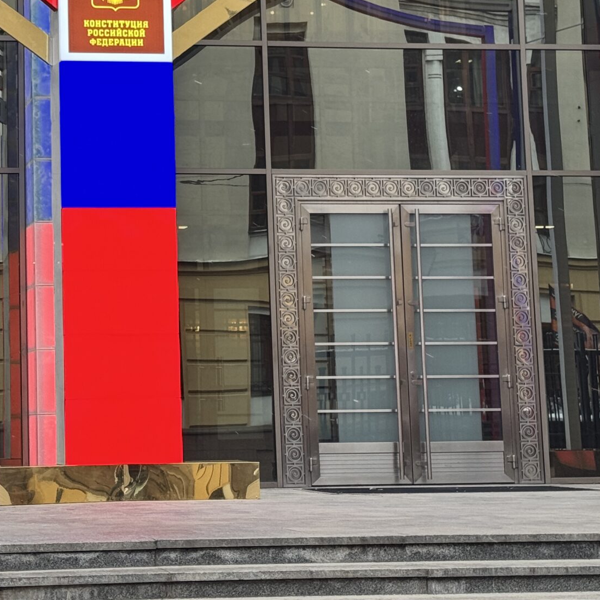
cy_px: 110
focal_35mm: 99
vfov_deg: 17.4
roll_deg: +1.2
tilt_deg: +9.3
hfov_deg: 17.4
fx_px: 1941
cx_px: 91
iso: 64
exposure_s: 1/121
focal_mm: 6.76
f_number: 1.78
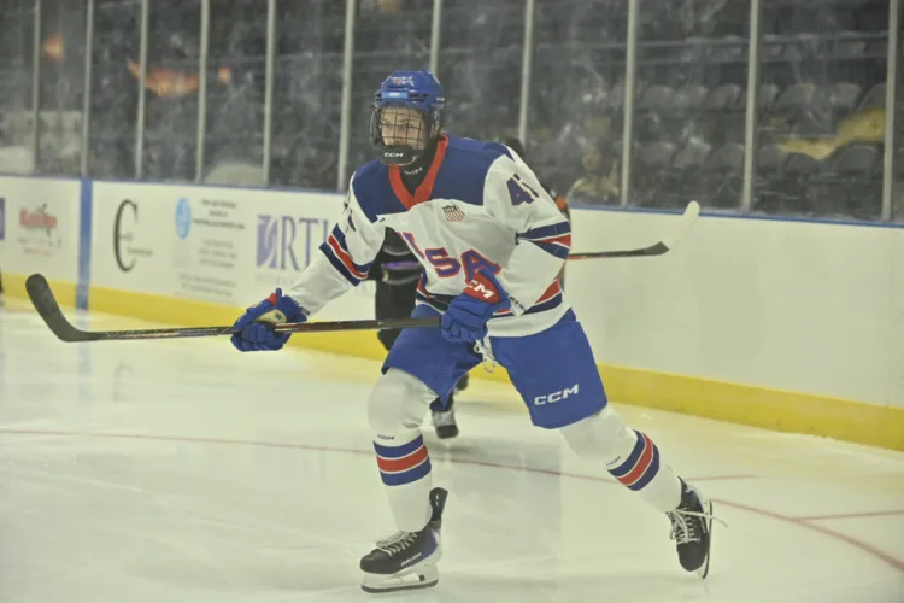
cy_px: 302
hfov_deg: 18.6
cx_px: 452
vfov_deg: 12.5
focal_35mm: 110
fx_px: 2762
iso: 2500
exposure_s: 1/640
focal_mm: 110
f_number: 4
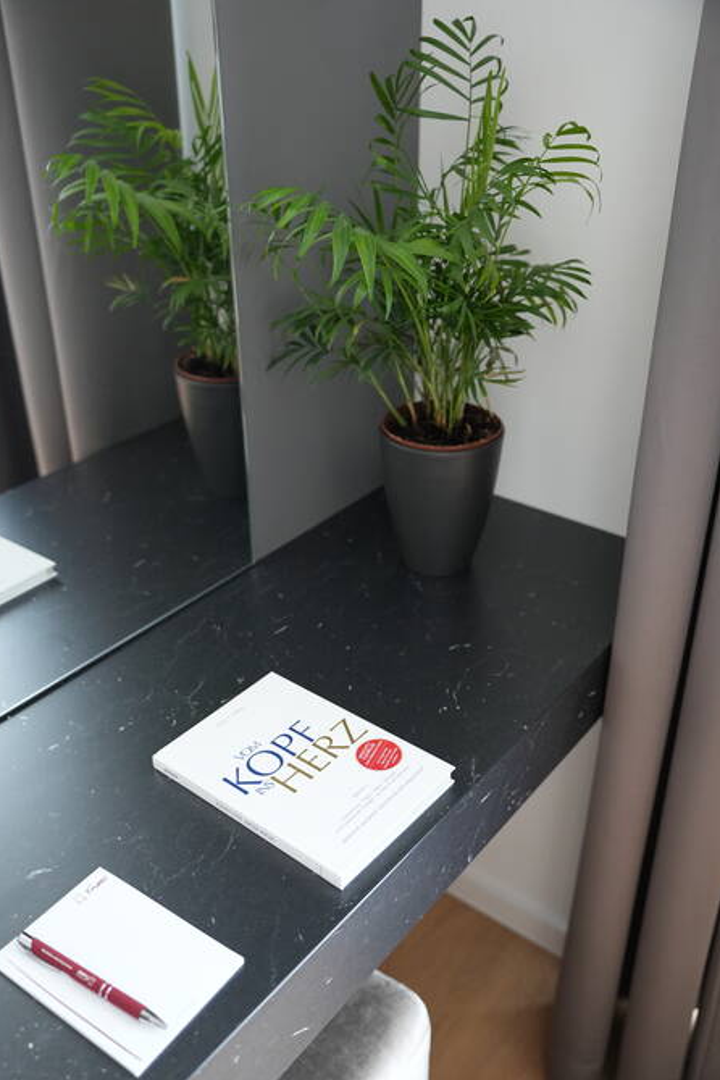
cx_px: 355
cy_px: 554
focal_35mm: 33
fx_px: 990
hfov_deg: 40.0
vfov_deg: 57.2
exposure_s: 1/160
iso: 3200
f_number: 2.8
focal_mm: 32
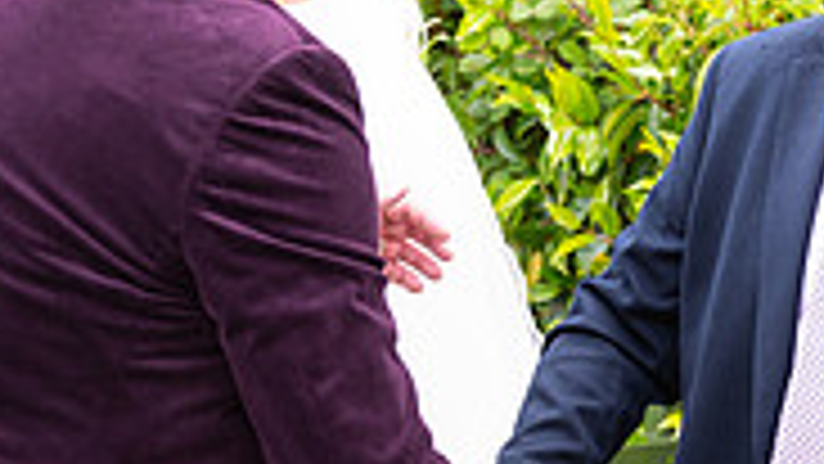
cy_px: 264
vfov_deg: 10.5
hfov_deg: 18.4
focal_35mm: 116
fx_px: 2535
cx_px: 590
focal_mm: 35
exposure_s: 1/800
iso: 250
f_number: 3.5
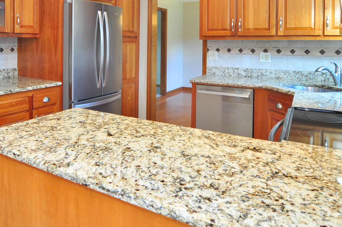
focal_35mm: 28
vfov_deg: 43.9
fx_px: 266
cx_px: 122
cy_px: 42
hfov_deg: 64.3
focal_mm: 10
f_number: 5
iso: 640
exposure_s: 1/30
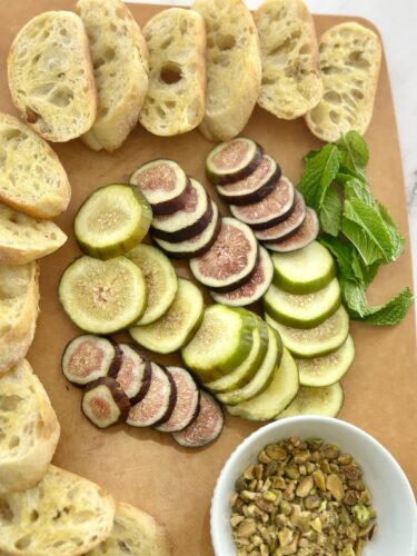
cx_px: 208
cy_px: 278
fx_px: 771
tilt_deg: -76.1
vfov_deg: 39.7
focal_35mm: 48
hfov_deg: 30.3
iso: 125
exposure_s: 1/169
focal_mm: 6.86
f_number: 1.78
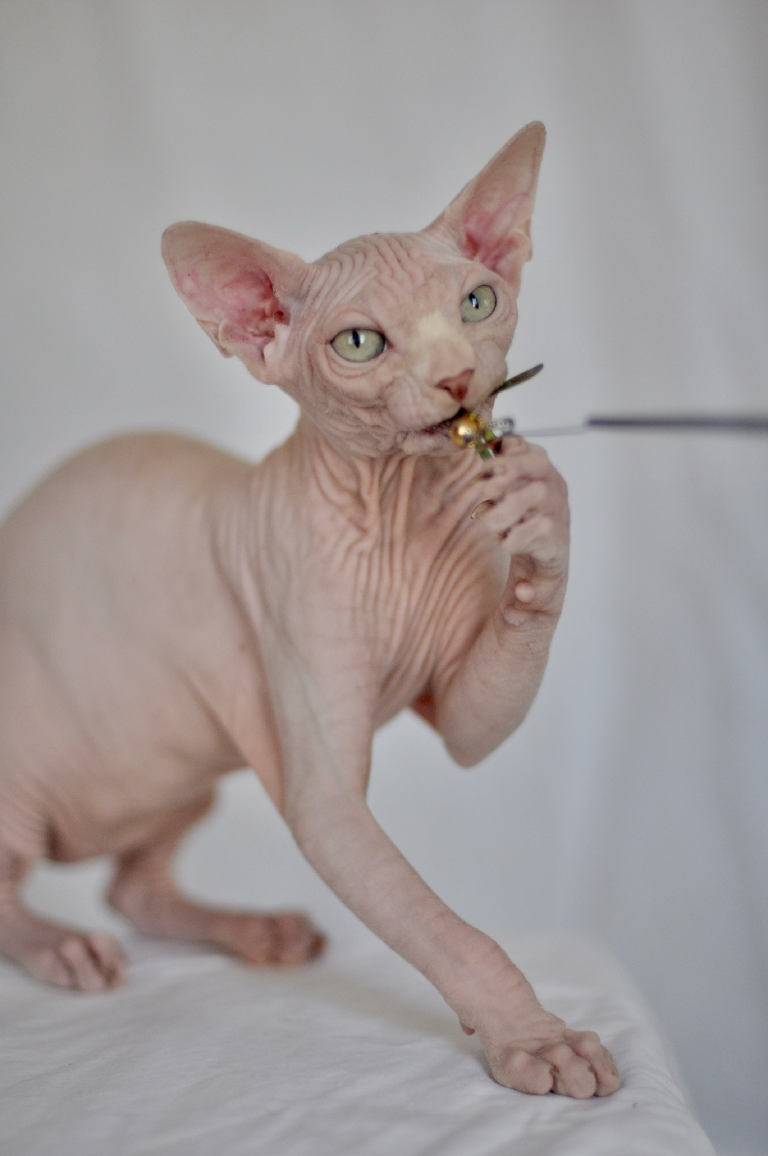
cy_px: 578
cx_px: 384
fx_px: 2406
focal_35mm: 75
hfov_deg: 18.1
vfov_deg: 27.0
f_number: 1.4
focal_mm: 50
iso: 400
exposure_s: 1/800
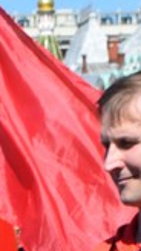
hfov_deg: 5.1
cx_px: -156
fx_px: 1543
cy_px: 482
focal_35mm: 232
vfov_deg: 8.8
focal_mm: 21
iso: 200
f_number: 10
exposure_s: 1/400
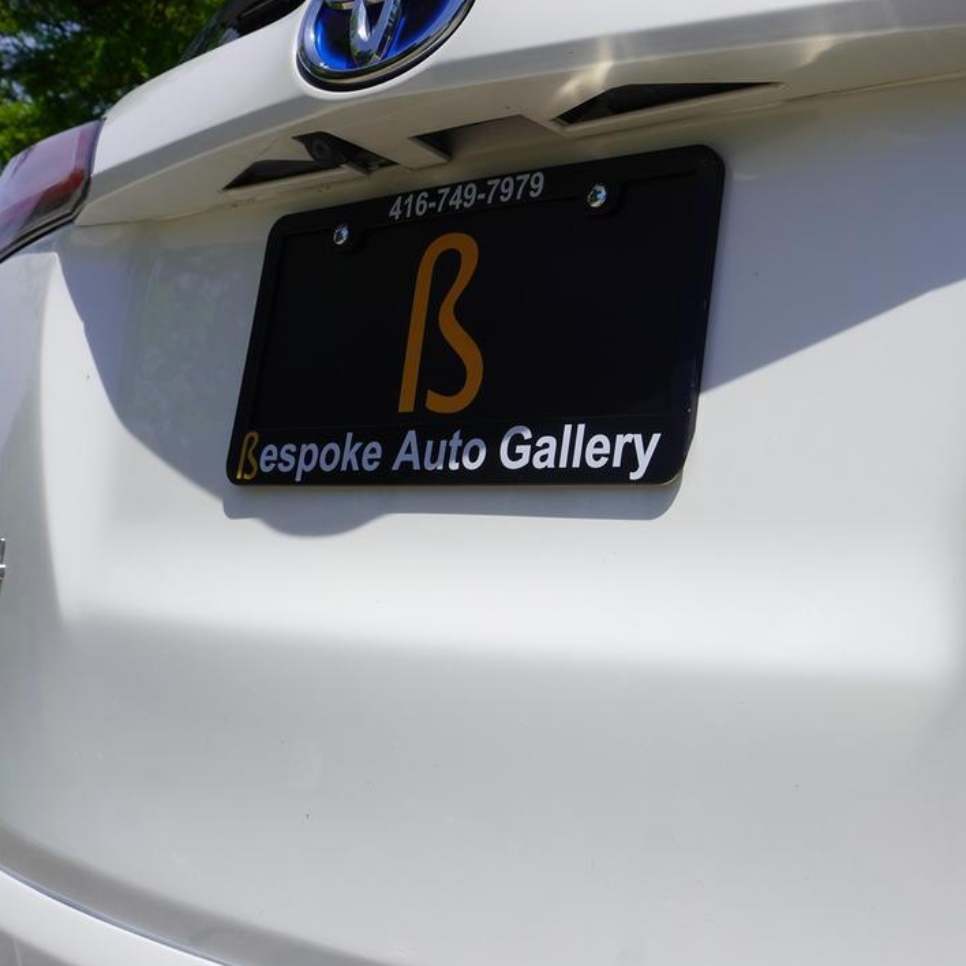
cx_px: 748
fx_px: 1382
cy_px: 469
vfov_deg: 38.5
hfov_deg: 37.4
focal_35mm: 44
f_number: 10
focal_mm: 19
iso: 100
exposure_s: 1/200
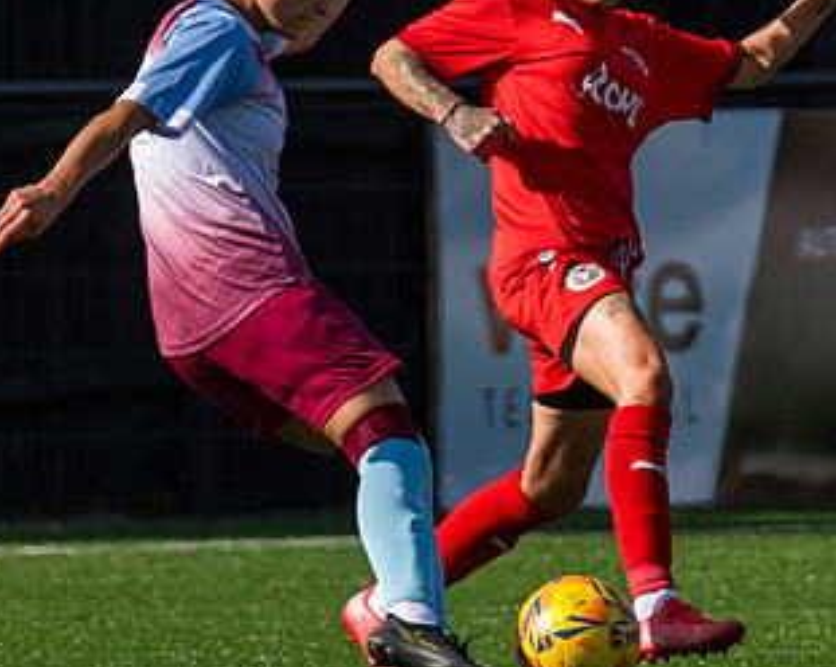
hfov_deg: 1.2
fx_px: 39909
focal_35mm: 1615
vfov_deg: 1.0
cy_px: 314
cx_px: 356
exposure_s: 1/4000
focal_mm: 300
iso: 400
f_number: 4
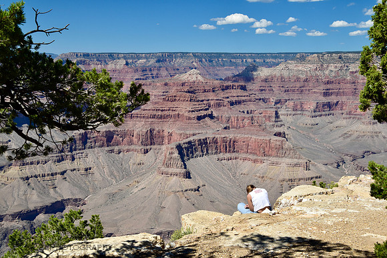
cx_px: 194
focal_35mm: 52
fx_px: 564
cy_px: 129
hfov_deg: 37.8
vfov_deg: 25.8
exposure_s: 1/350
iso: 400
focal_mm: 35
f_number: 11
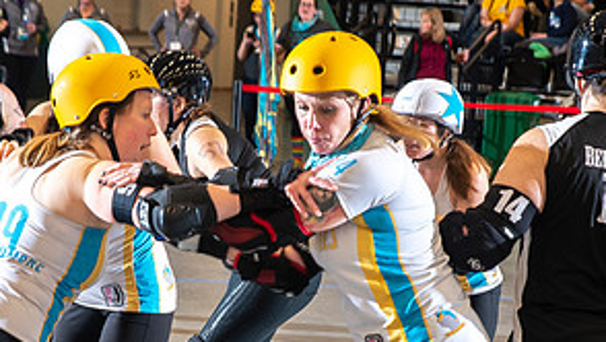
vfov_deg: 9.5
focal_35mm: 128
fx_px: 2059
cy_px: 300
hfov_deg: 16.7
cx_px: 299
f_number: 5.6
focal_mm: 62
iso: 500
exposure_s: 1/160
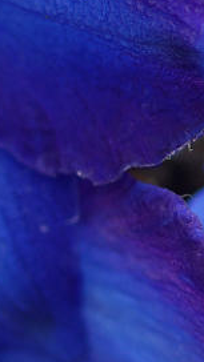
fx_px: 6674
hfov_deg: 1.7
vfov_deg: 3.1
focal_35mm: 694
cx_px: -179
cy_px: 13
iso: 100
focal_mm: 100
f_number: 2.8
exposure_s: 1/800
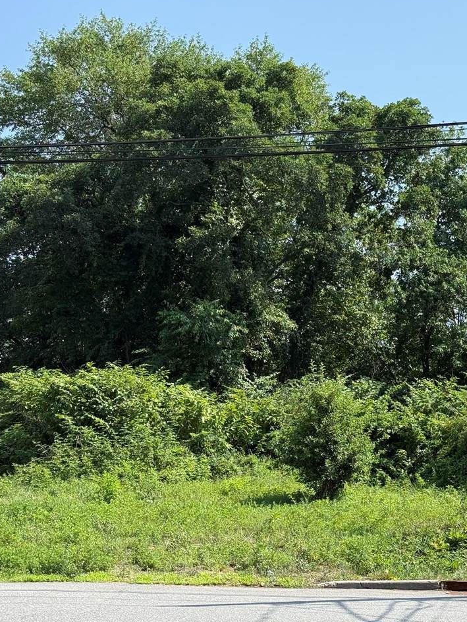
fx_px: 1169
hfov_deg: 22.4
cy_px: 307
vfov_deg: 29.8
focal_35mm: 65
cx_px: 353
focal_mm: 6.76
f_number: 1.78
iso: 100
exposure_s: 1/2577
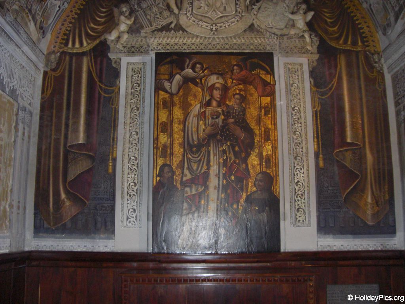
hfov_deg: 49.0
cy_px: 152
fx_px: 445
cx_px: 202
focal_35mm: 38
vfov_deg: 37.7
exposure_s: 1/60
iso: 200
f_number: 2.7
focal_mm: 6.2
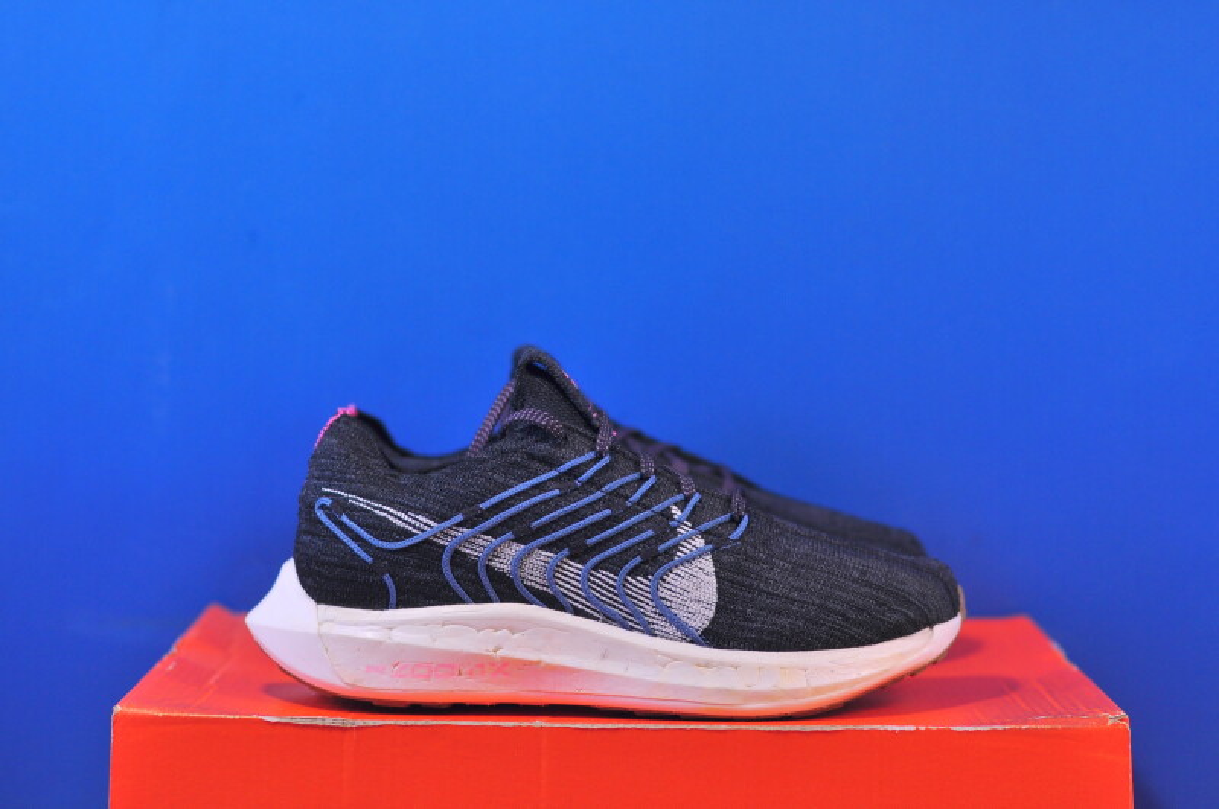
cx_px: 610
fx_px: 2536
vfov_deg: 18.1
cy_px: 404
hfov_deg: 27.0
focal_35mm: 75
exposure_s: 1/320
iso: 250
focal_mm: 50
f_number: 2.5
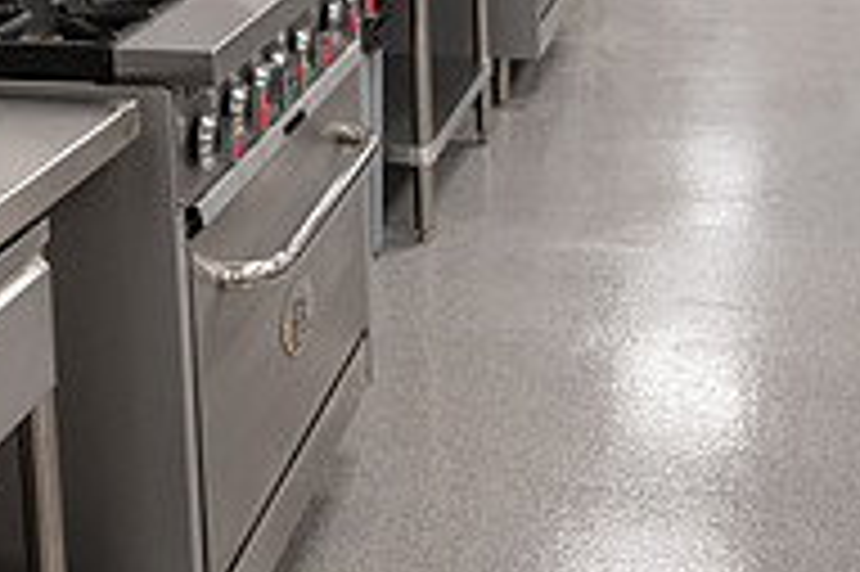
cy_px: -178
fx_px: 1814
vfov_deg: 16.9
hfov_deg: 26.2
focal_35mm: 76
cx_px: 162
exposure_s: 1/160
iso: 800
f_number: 4
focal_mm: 25
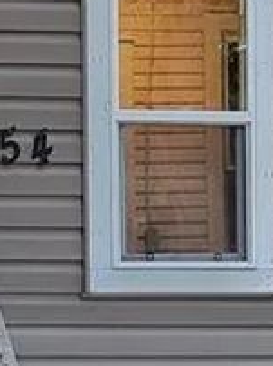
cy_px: 572
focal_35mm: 176
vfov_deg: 10.8
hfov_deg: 8.4
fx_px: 1855
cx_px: 25
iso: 40
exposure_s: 1/120
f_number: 1.8
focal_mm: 5.4
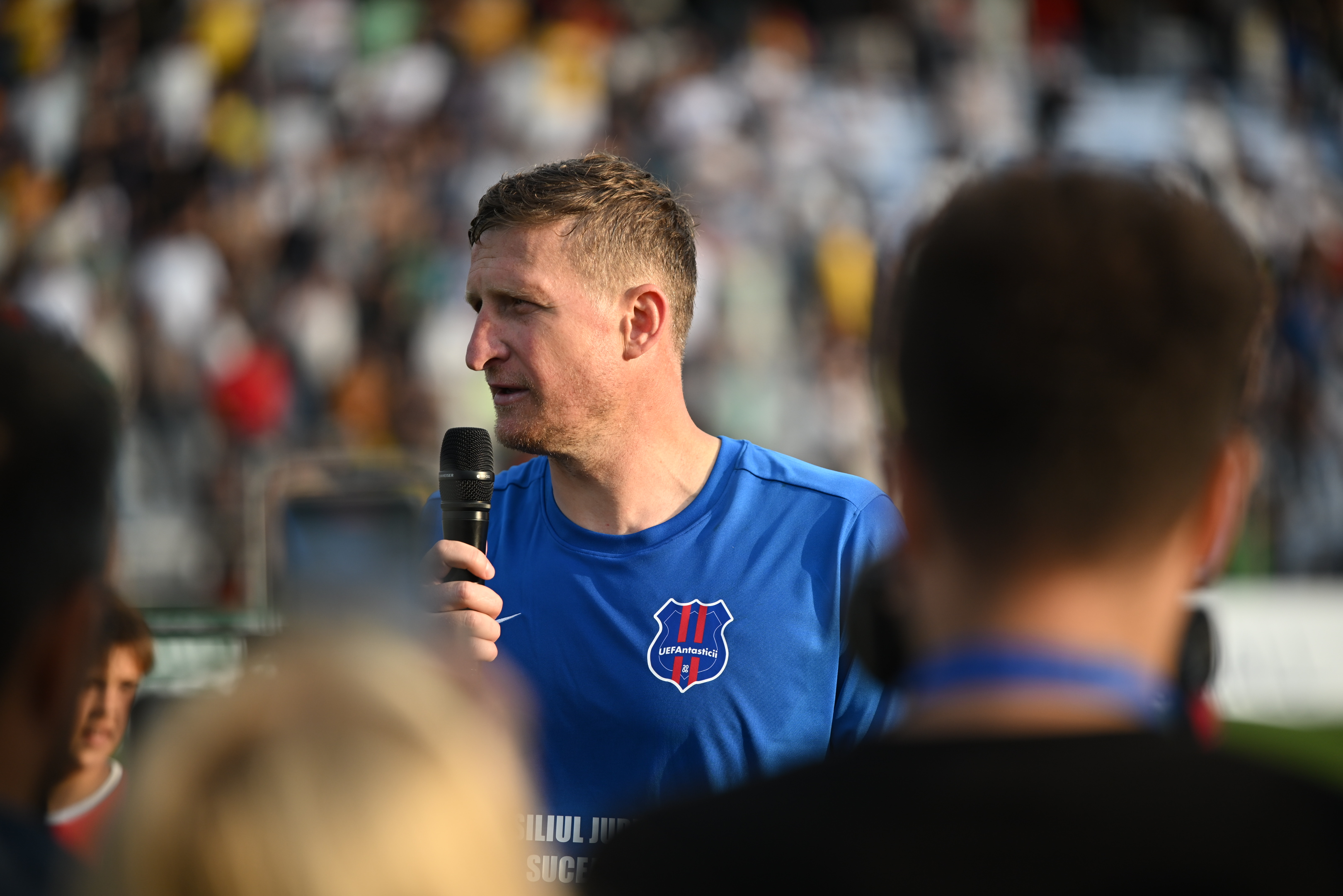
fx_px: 7461
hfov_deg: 10.3
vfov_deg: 6.9
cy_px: 448
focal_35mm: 200
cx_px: 672
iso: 280
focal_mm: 200
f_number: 2.8
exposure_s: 1/1600
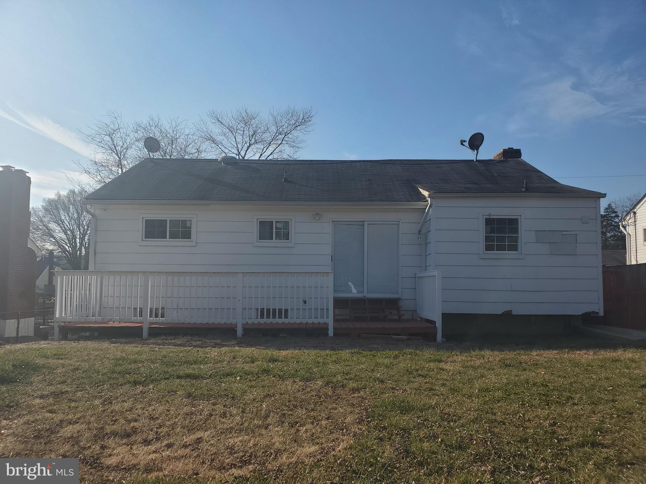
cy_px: 242
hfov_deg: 67.3
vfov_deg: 53.1
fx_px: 485
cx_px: 323
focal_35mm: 26
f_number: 2.4
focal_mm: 4.3
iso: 50
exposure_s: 1/2310
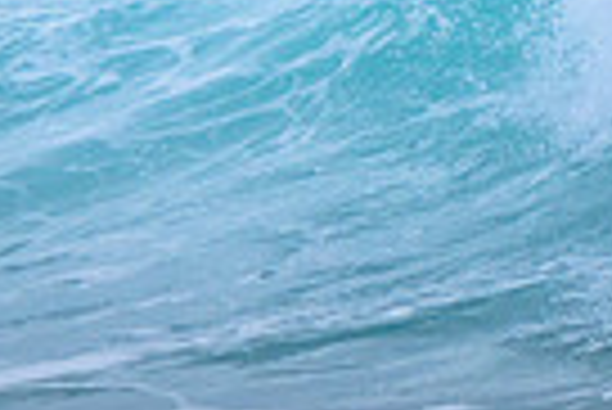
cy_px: 14
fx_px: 40009
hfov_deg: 0.9
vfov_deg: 0.6
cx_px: 1113
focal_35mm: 2351
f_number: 5.6
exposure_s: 1/2000
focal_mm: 400
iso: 500
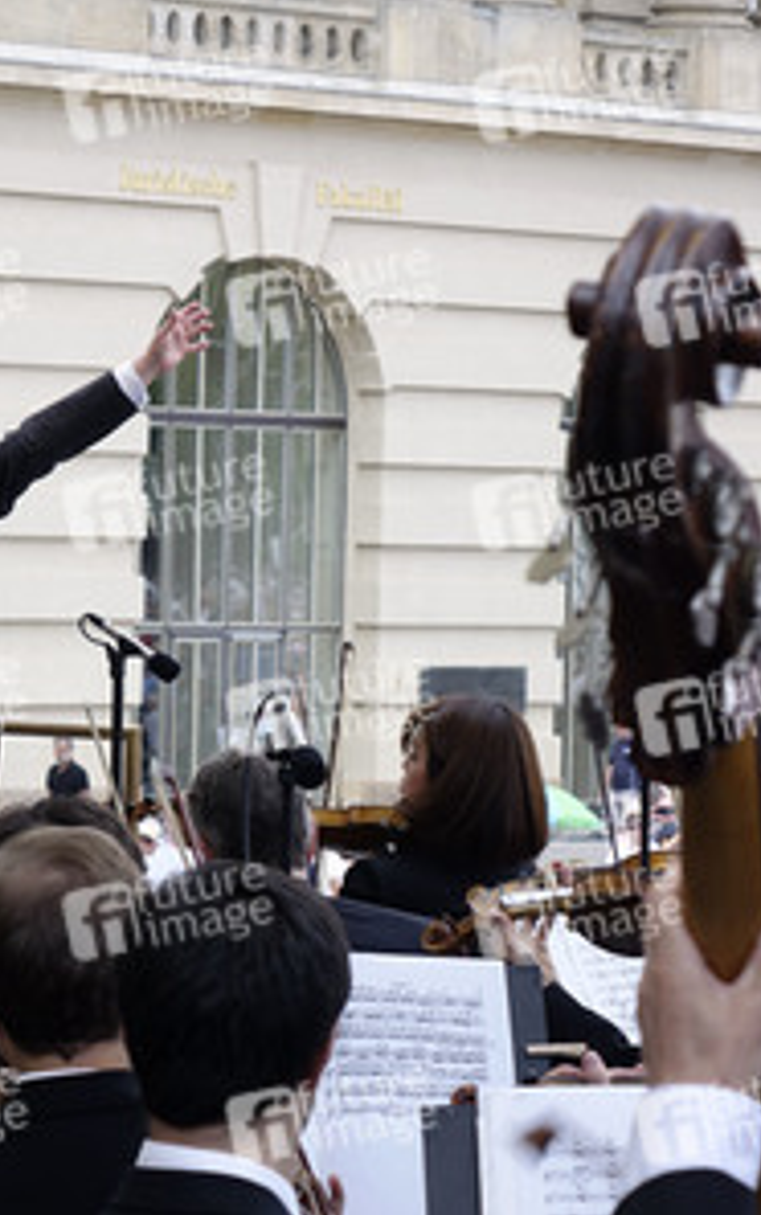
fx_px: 5732
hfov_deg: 7.6
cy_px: 605
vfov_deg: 12.1
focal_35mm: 173
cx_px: 223
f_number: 5
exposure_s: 1/125
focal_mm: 40.95
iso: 100
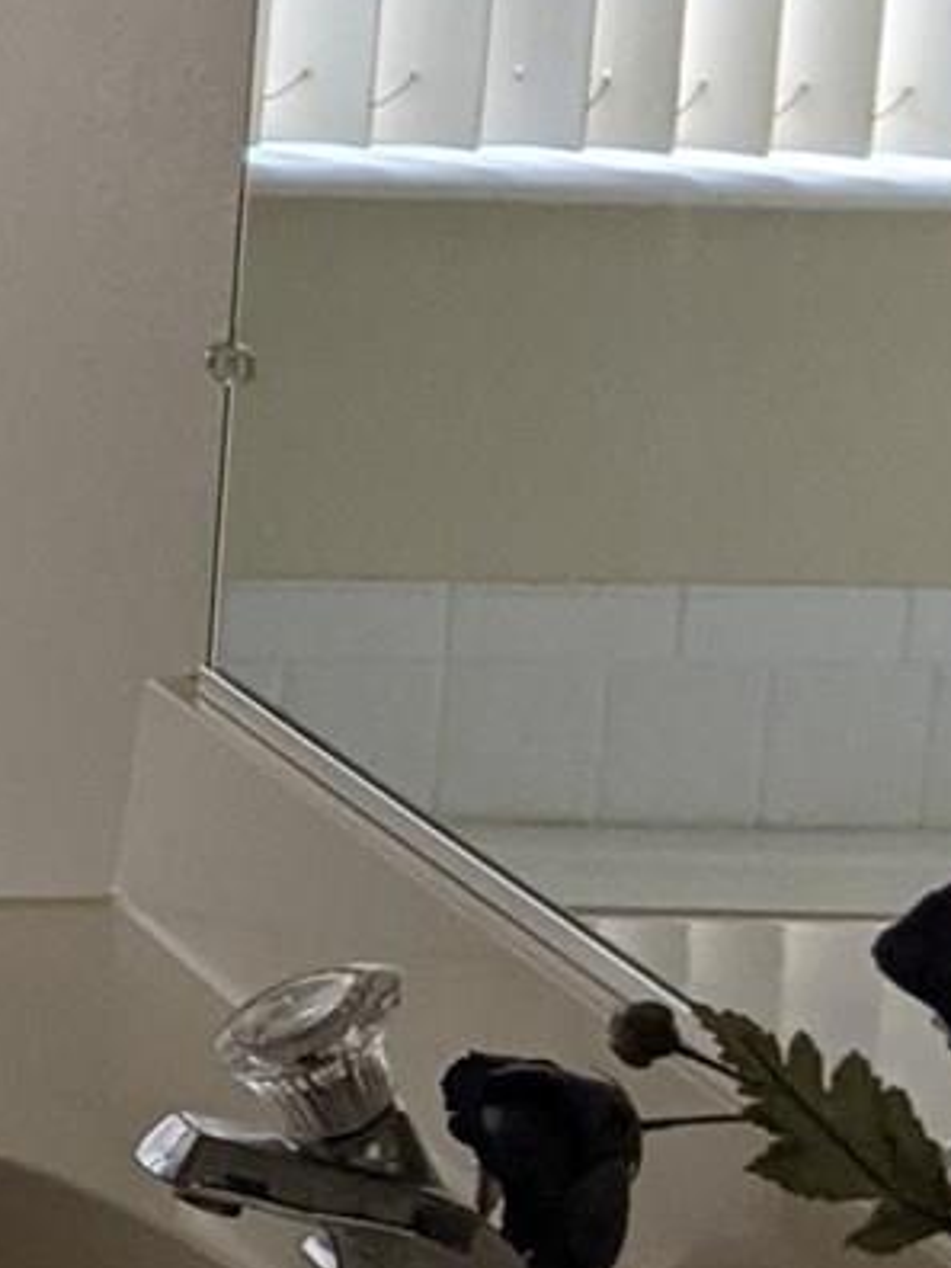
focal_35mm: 157
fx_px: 5751
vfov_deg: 12.3
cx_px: -1768
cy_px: -247
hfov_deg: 8.2
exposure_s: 1/120
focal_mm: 4.44
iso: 91
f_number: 1.8
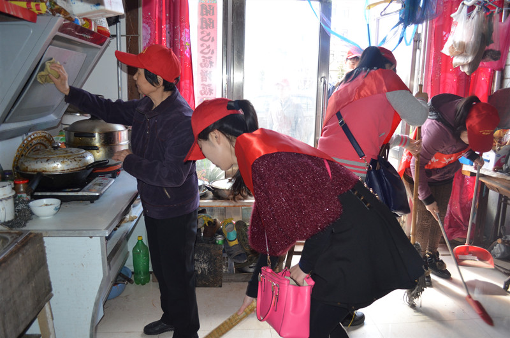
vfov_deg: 43.4
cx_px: 255
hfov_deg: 62.0
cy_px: 169
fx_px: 424
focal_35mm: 30
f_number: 3.8
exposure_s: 1/125
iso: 400
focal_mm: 20
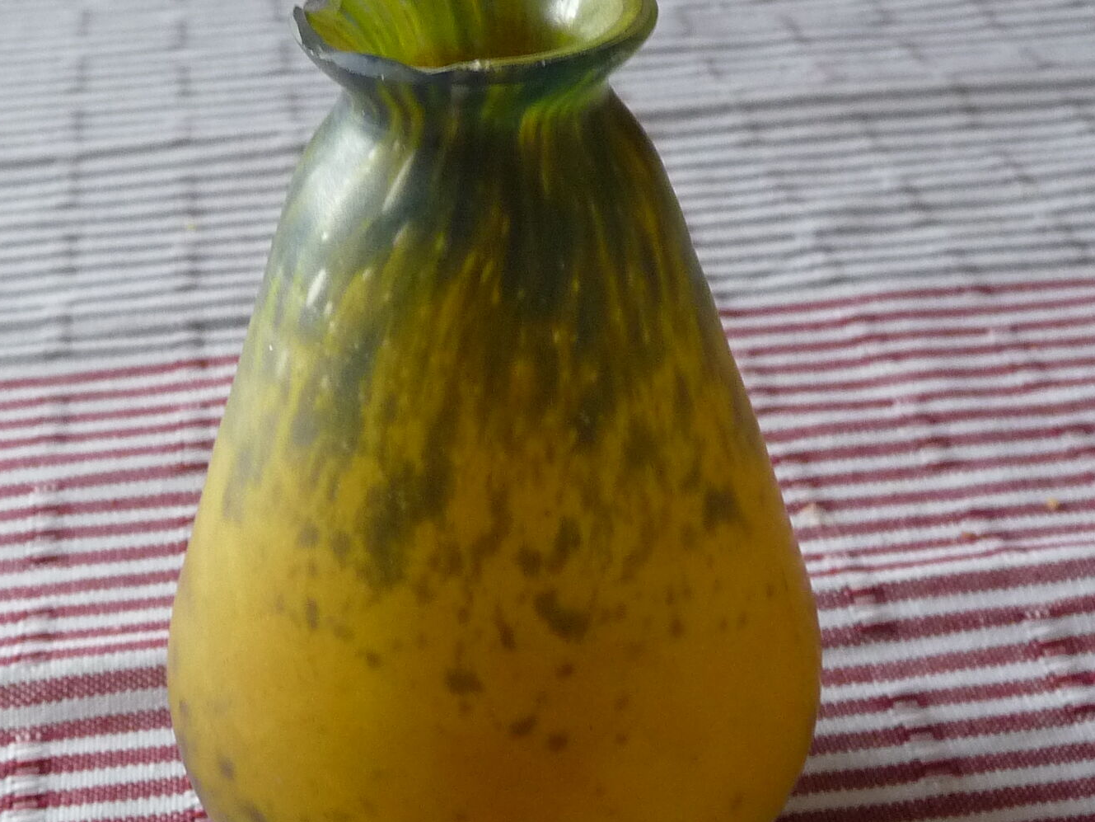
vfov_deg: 22.6
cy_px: 442
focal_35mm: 65
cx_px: 438
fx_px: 2056
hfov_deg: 29.7
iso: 250
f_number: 3.5
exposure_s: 1/30
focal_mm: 5.3
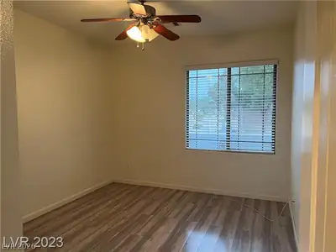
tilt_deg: -3.9
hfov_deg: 67.3
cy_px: 126
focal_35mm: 26
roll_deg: +0.2
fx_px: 252
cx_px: 168
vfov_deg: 53.1
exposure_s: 1/60
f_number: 1.5
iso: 160
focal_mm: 5.7
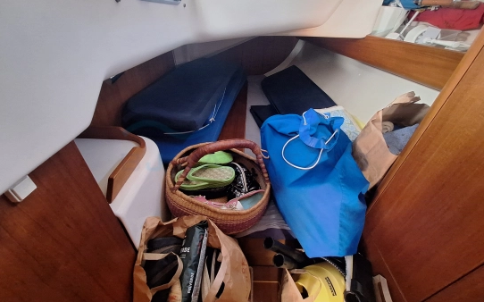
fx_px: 185
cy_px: 138
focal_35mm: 14
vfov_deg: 78.4
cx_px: 245
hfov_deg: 105.3
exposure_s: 1/25
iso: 400
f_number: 2.2
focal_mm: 1.74
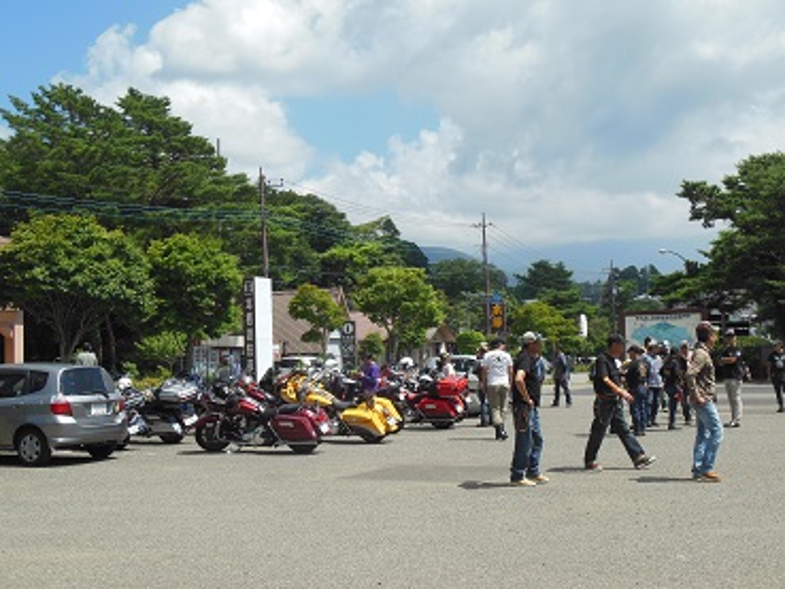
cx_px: 392
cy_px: 294
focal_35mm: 50
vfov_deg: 29.1
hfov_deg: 38.2
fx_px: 1134
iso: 125
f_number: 4
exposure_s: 1/1250
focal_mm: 8.9
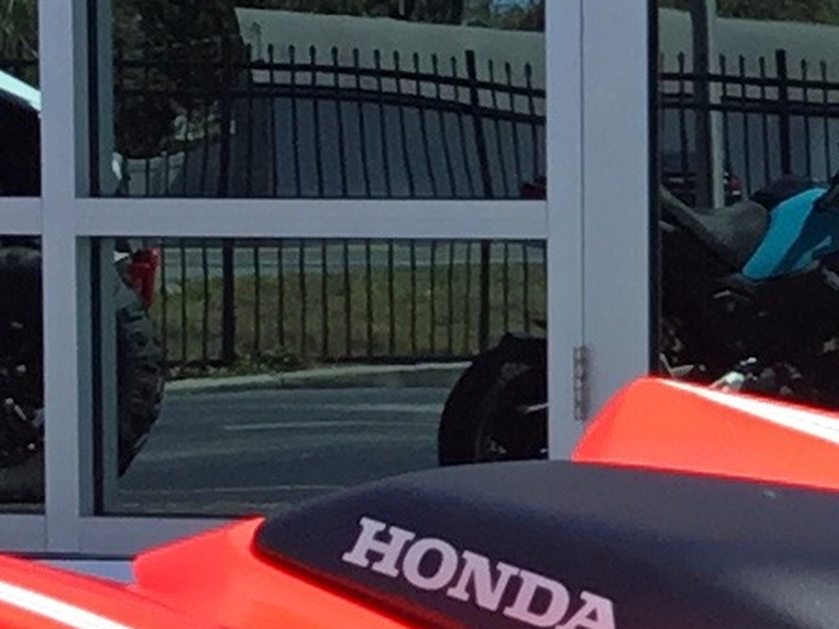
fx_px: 5478
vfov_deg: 6.6
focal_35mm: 226
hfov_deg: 8.4
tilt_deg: +0.8
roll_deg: -0.6
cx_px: 1620
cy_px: 532
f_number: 2.4
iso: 25
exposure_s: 1/608
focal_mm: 3.3
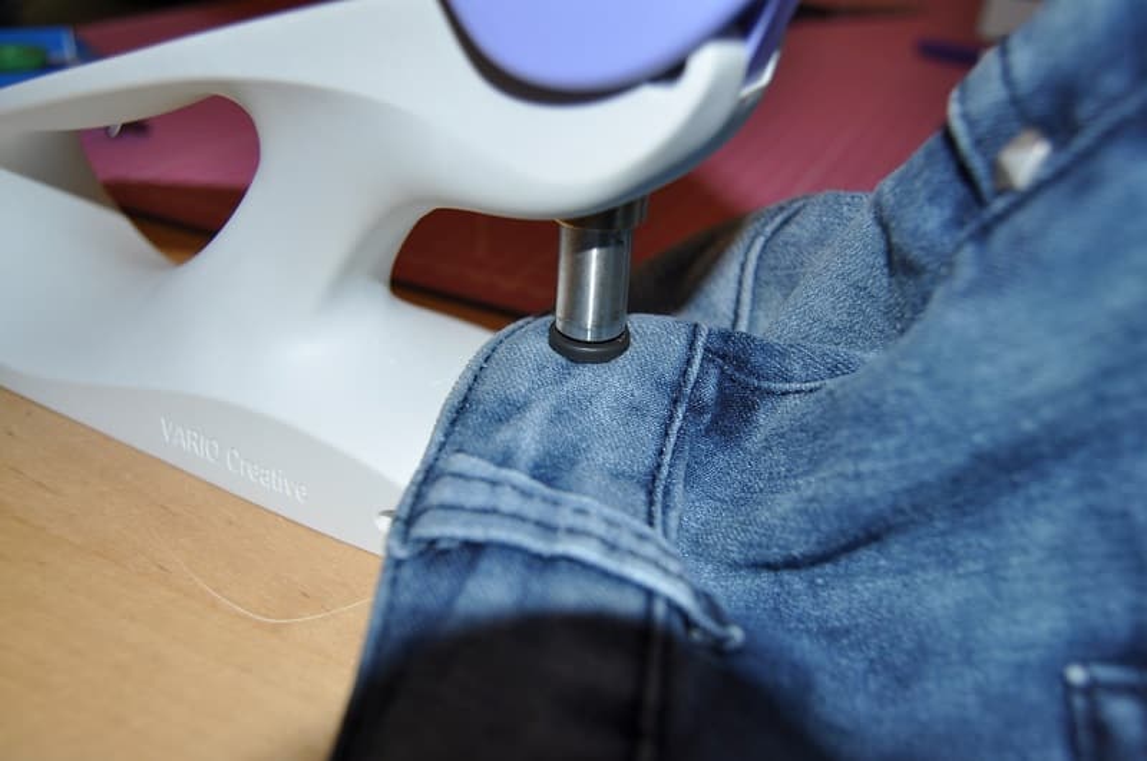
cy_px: 380
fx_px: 1050
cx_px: 574
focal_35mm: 33
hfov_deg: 57.3
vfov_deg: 39.9
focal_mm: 22
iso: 200
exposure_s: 1/60
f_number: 3.5
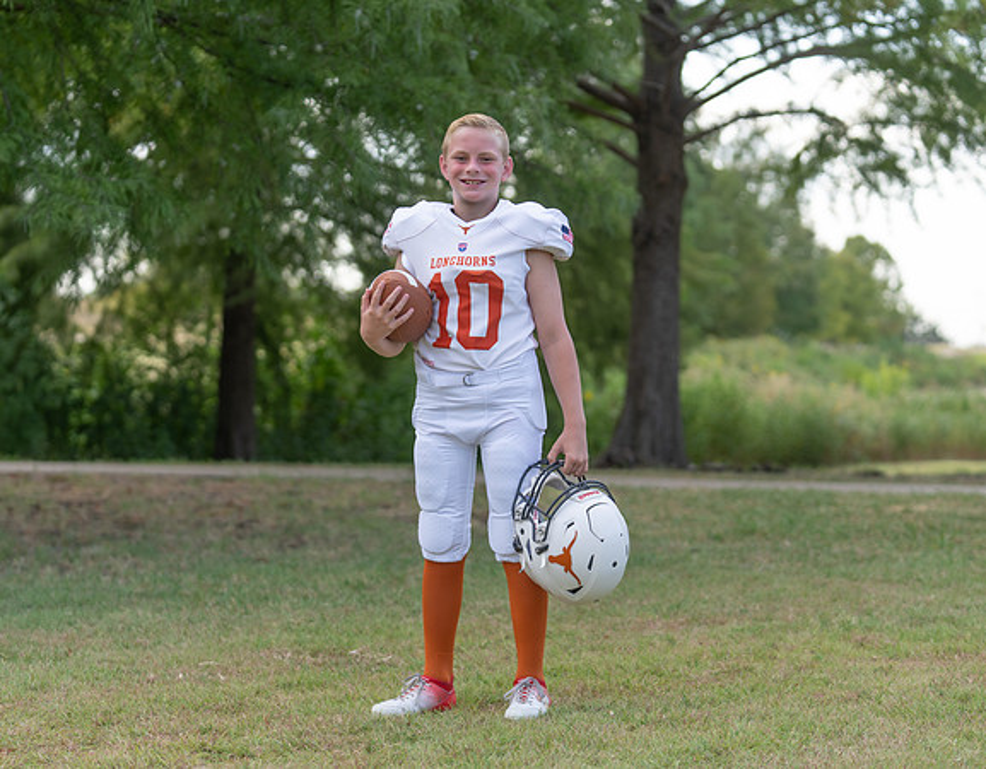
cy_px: 405
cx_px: 486
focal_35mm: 89
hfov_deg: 21.6
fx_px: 2584
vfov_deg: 16.9
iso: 100
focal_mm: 76
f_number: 2.8
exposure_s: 1/400
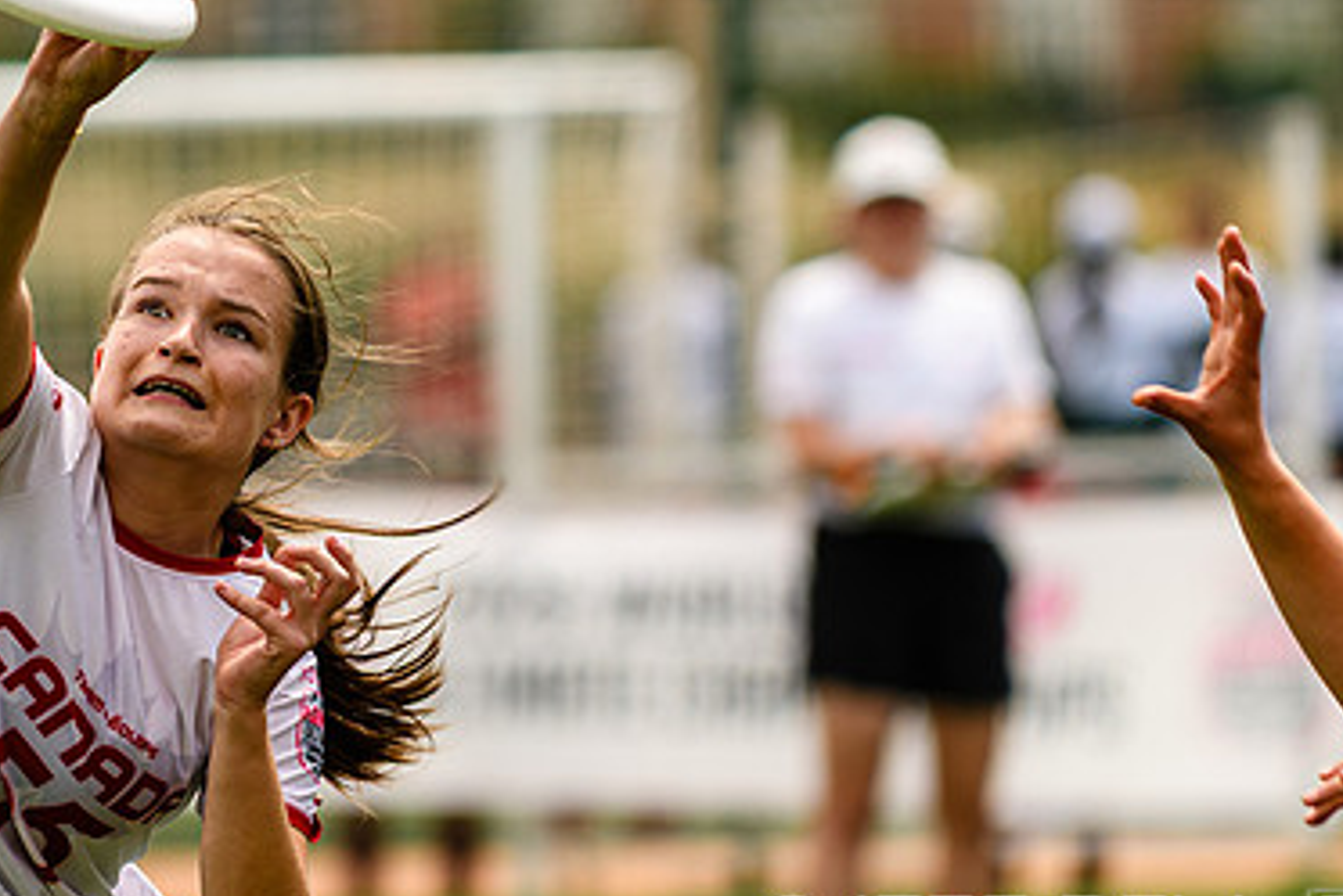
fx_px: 24331
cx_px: 116
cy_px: 100
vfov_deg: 2.1
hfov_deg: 3.2
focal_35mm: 652
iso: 125
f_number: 3.2
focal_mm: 200
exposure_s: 1/1000
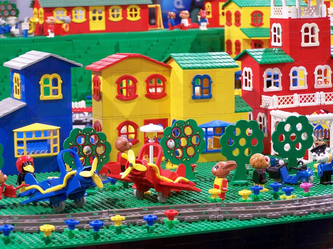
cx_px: 166
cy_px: 124
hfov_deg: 18.7
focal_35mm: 105
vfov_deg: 14.1
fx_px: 1010
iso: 80
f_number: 3.2
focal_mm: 17.5
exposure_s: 1/2
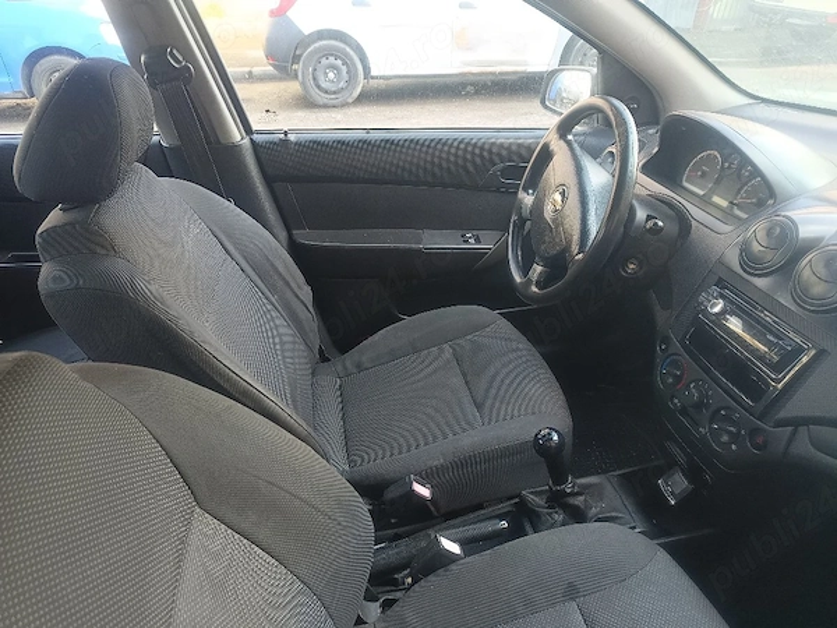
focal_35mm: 24
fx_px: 580
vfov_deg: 56.8
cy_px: 314
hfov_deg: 71.6
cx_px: 418
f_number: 1.7
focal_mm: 5.31
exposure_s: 1/50
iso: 496
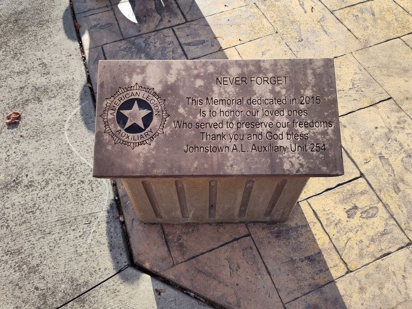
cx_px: 206
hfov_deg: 73.9
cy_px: 154
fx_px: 274
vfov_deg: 58.9
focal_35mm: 23
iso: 100
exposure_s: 1/954
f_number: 1.8
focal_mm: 5.56
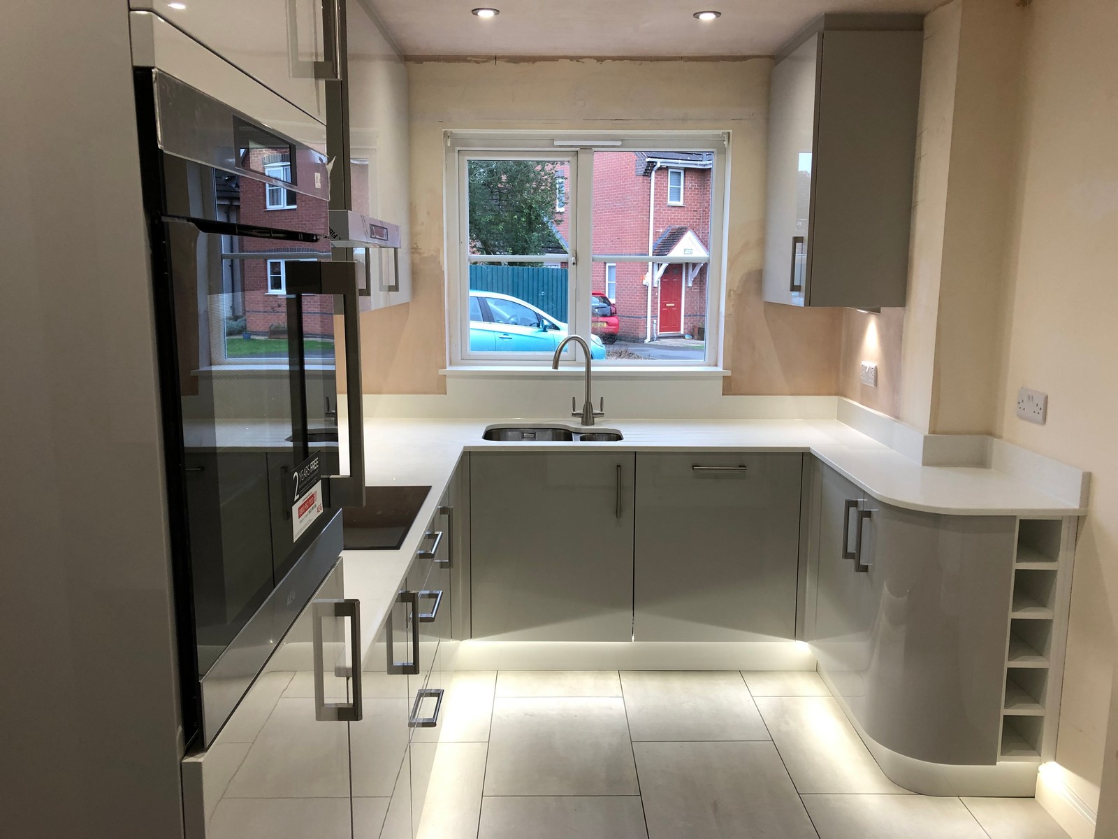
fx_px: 904
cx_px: 559
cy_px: 420
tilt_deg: -9.8
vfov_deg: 49.7
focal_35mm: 28
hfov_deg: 63.4
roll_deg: +1.1
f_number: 1.8
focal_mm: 3.99
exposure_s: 1/33
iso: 25
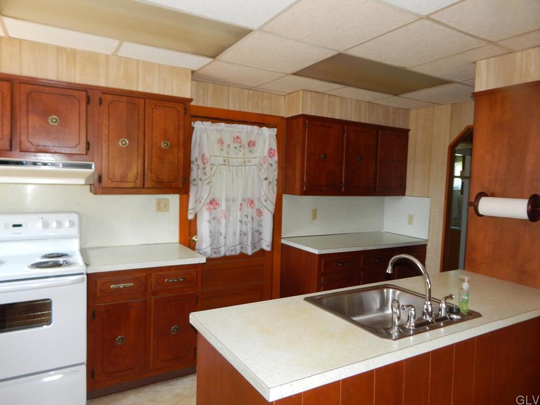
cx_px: 269
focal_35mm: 23
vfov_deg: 58.9
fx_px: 359
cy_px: 201
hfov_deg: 73.9
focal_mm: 4
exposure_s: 1/30
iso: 200
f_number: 3
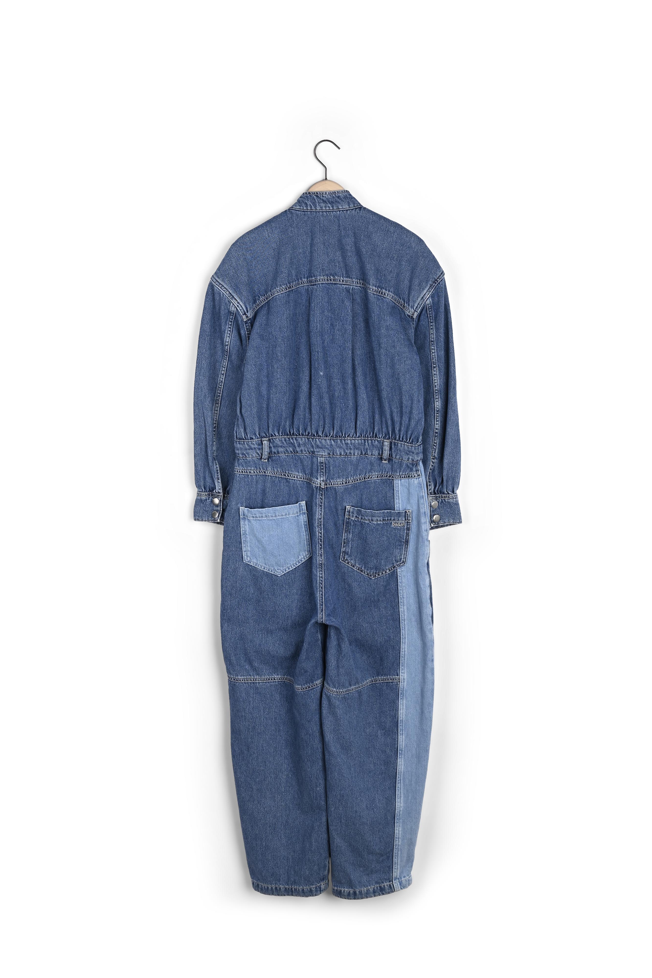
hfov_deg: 30.5
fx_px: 1195
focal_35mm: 44
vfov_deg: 44.5
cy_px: 489
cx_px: 326
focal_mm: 44
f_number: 11
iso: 100
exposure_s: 1/125
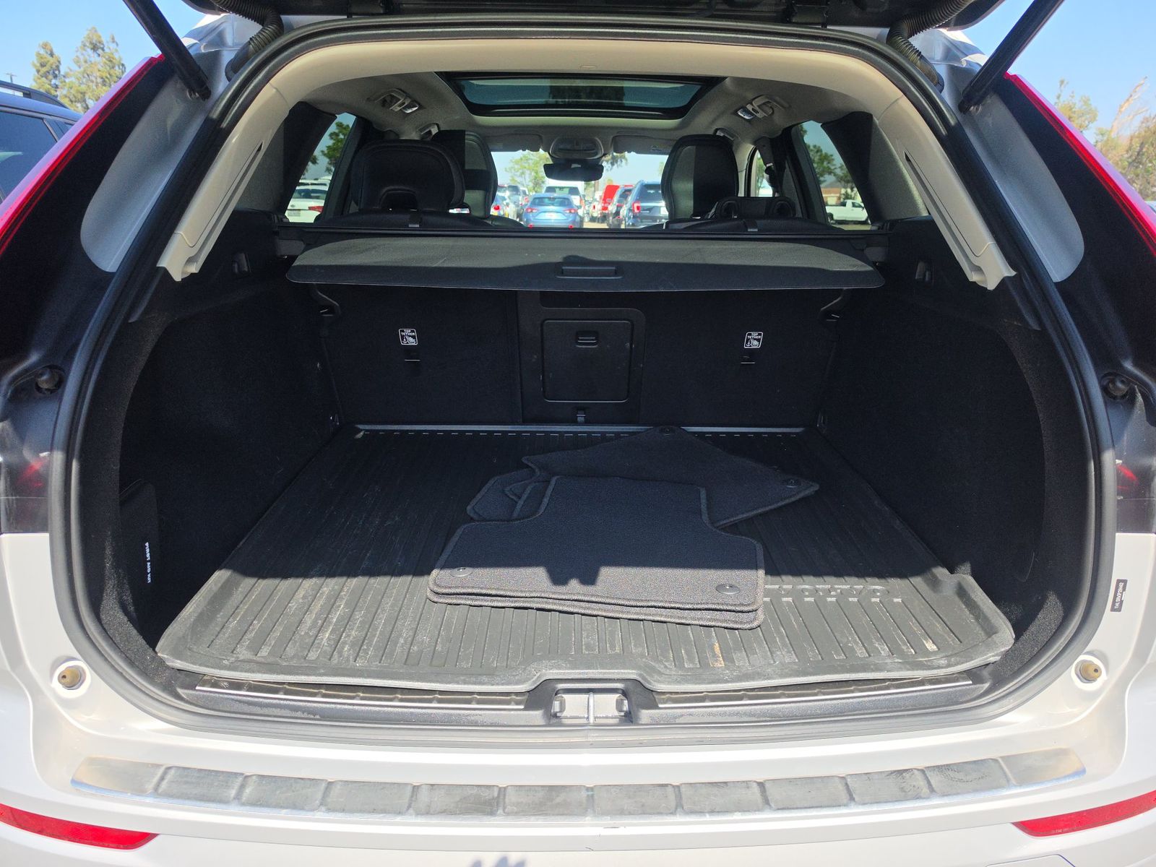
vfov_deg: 58.9
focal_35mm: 23
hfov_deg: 73.9
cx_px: 578
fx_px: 768
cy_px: 434
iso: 63
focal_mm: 6.5
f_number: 1.4
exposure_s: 1/2913
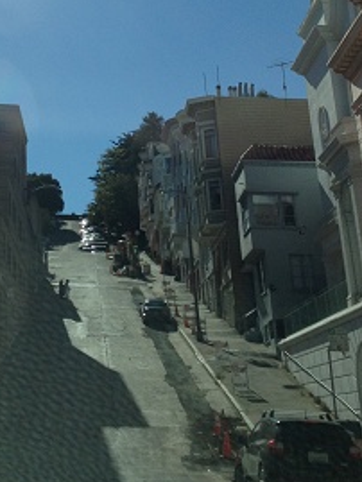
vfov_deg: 24.4
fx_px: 1087
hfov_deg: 18.9
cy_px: 68
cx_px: 165
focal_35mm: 78
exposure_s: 1/3067
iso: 50
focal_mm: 4.28
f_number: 2.4
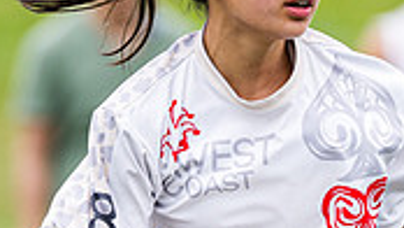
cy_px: 263
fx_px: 14991
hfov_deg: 1.5
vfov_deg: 0.9
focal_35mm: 1399
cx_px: 121
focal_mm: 400
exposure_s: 1/1250
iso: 500
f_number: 4
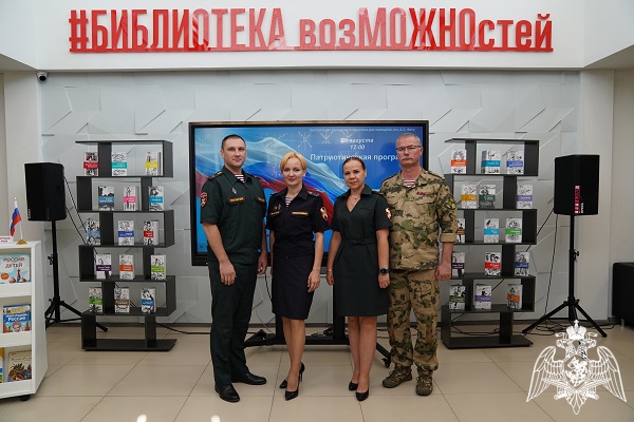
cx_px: 317
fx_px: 458
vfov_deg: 49.6
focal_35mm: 26
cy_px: 211
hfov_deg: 69.4
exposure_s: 1/400
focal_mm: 26
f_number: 2.8
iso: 320
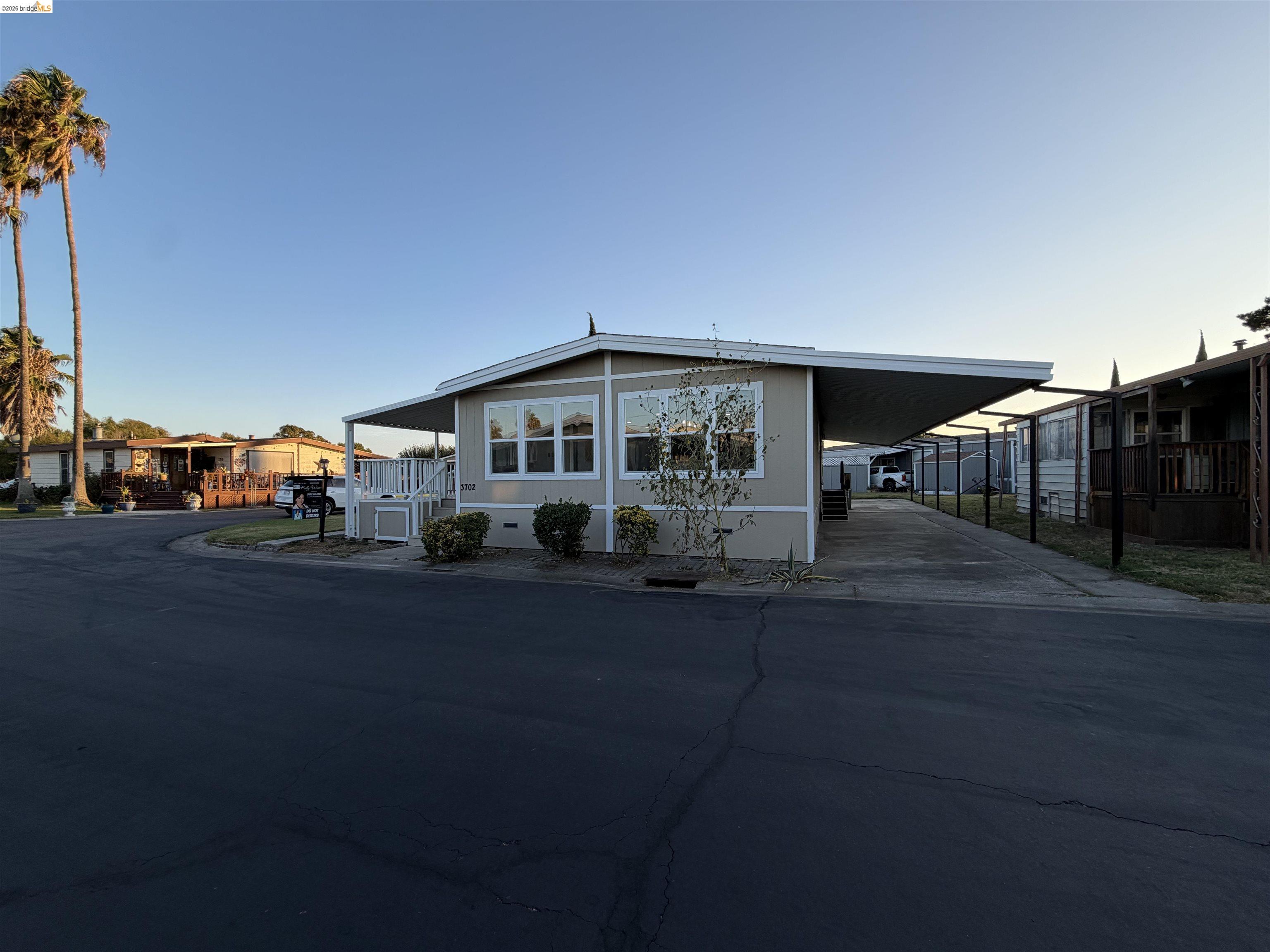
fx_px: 514
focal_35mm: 14
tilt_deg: +0.3
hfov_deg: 102.1
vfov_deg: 85.7
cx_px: 635
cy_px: 476
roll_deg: -0.1
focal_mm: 2.22
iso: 50
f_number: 2.2
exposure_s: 1/502
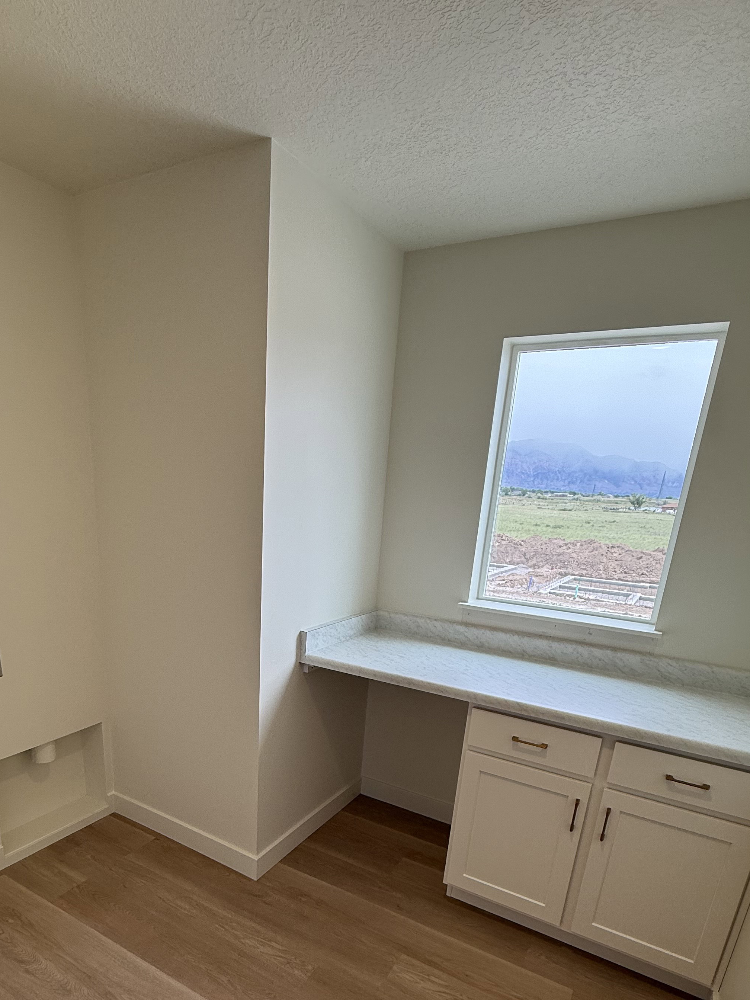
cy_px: 696
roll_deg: -3.2
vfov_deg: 75.5
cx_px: 315
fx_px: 607
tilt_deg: -18.5
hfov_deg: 63.1
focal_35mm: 21
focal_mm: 2.22
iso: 64
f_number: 2.2
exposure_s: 1/274
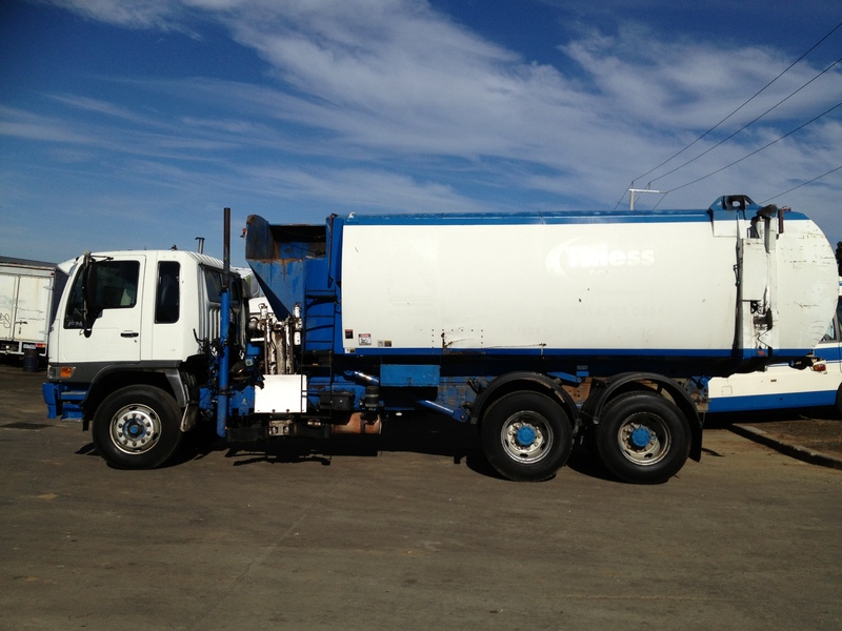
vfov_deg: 40.7
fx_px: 851
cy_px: 316
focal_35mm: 35
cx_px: 421
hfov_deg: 52.6
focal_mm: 4.28
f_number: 2.4
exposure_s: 1/4255
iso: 50
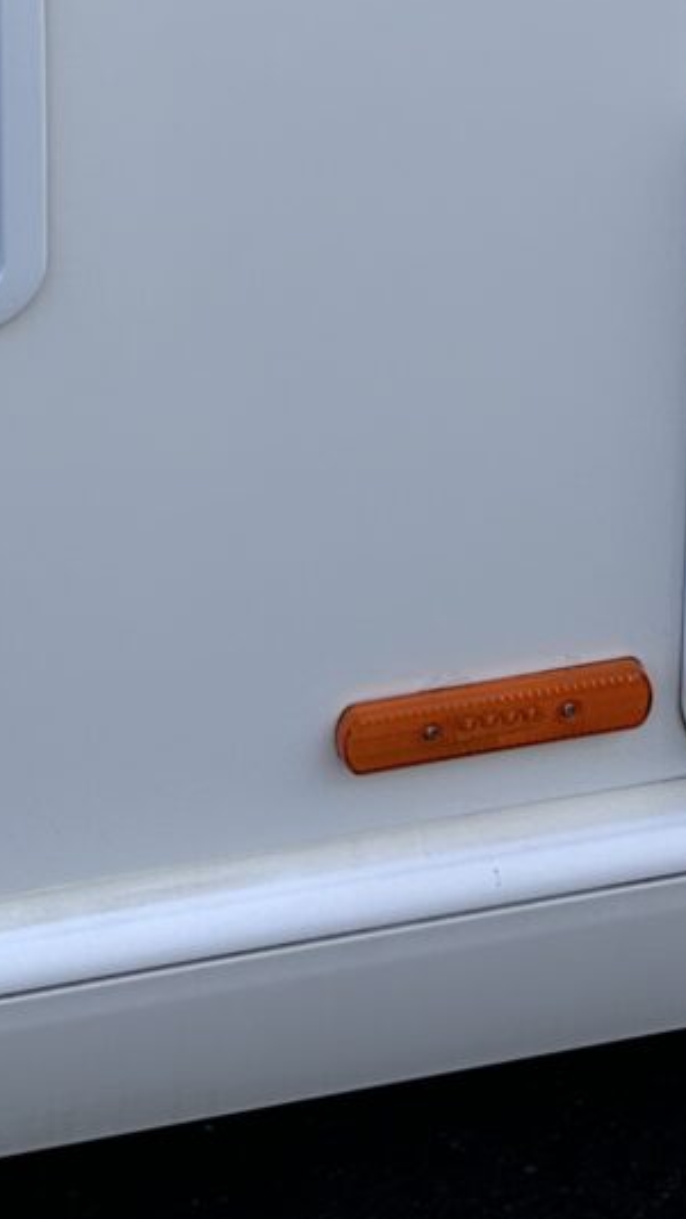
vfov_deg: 19.6
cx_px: 283
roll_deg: +0.6
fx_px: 3233
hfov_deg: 12.1
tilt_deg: -14.5
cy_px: -387
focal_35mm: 100
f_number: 1.78
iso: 80
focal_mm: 6.86
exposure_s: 1/1845
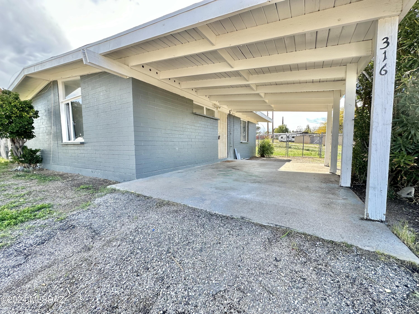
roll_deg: +1.0
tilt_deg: -4.4
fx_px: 169
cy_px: 157
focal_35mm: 14
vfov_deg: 85.7
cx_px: 210
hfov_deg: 102.1
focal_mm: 2.22
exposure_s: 1/348
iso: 40
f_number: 2.2
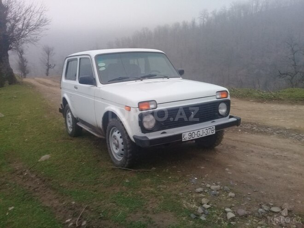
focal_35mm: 31
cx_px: 152
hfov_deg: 58.4
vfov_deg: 45.4
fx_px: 272
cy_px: 114
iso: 100
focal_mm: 3.3
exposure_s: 1/100
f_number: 2.2
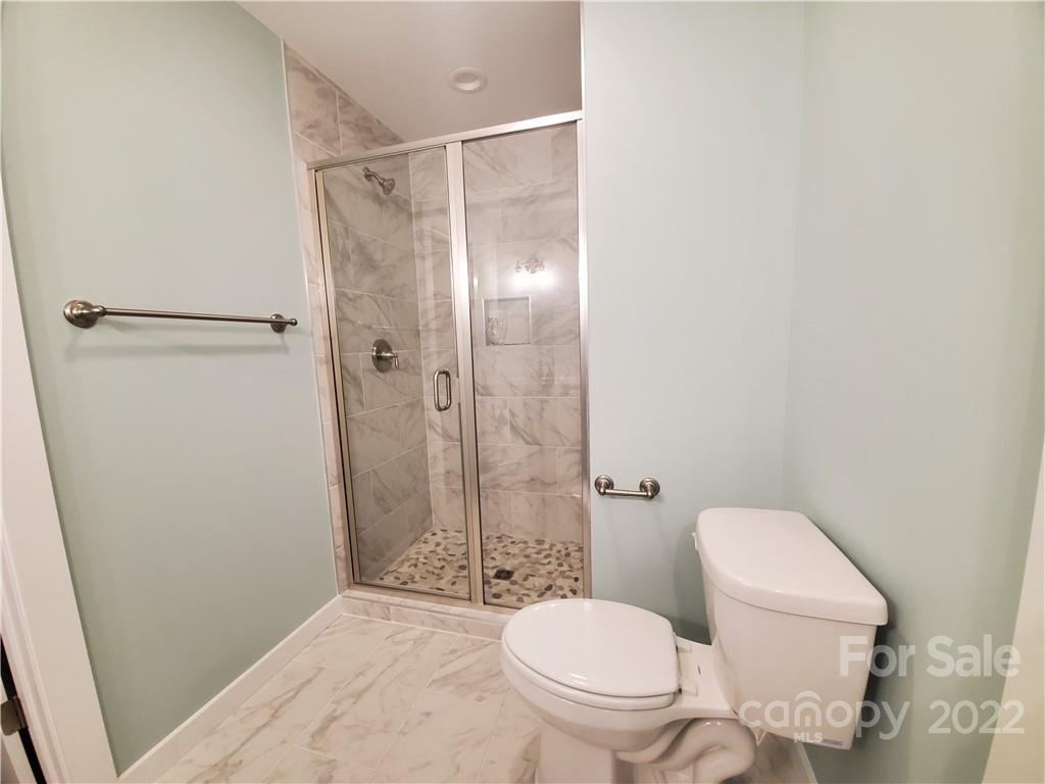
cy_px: 392
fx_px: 392
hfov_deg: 106.2
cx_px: 522
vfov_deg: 89.9
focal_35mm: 13
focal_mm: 1.8
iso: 400
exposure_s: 1/39
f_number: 2.2
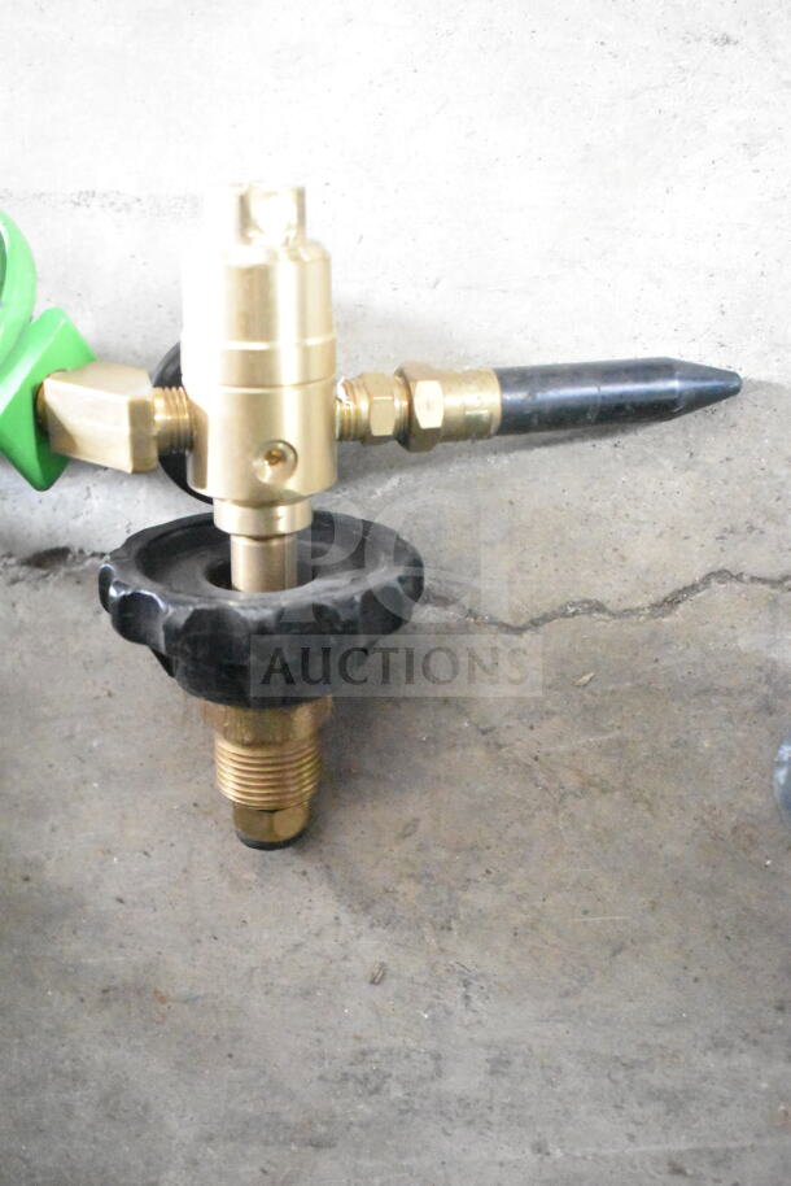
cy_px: 593
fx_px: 1383
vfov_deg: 46.4
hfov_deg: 31.9
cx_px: 396
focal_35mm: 42
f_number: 4.2
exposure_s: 1/50
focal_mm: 28
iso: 25600
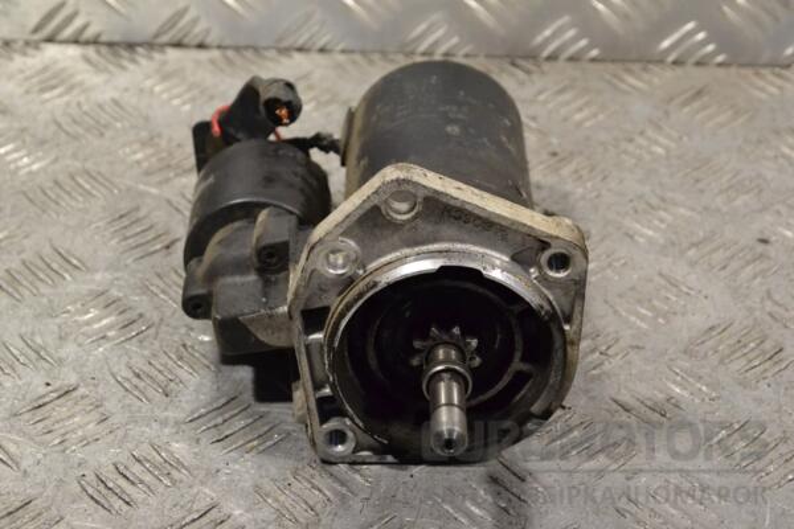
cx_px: 397
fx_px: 1819
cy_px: 264
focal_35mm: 82
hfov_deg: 24.6
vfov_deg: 16.6
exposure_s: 1/320
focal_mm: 55
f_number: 9
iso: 3200
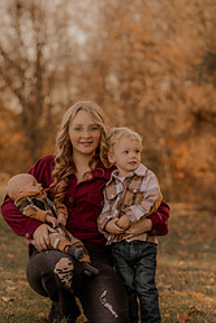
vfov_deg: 13.3
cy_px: 241
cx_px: 69
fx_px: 1382
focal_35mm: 154
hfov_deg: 8.9
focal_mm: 85
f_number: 2.8
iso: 200
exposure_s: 1/320
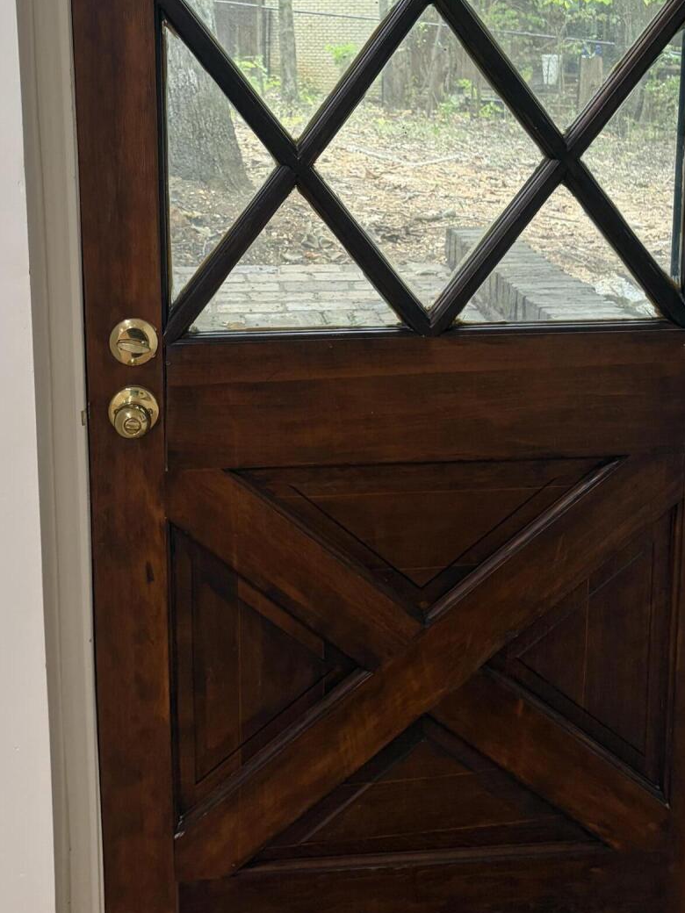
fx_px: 1319
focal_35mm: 50
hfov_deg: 29.0
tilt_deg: -11.8
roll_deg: +1.0
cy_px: 229
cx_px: 278
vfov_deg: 37.3
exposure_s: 1/60
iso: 160
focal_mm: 5.96
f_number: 1.6
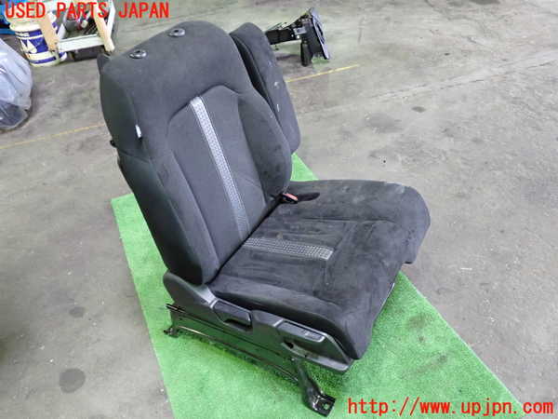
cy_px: 210
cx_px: 279
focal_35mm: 30
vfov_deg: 46.8
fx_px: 484
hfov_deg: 60.0
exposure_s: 1/30
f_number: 2.3
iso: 640
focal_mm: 5.4
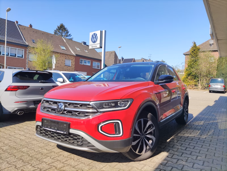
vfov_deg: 54.9
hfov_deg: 69.4
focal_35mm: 25
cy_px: 86
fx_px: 164
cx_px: 114
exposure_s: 1/1015
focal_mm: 4.71
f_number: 1.79
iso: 50
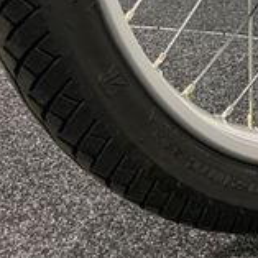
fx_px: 759
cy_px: -85
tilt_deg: -8.0
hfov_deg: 17.6
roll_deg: -1.1
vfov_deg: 17.9
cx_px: 366
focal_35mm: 90
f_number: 1.6
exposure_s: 1/50
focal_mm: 5.1
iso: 160
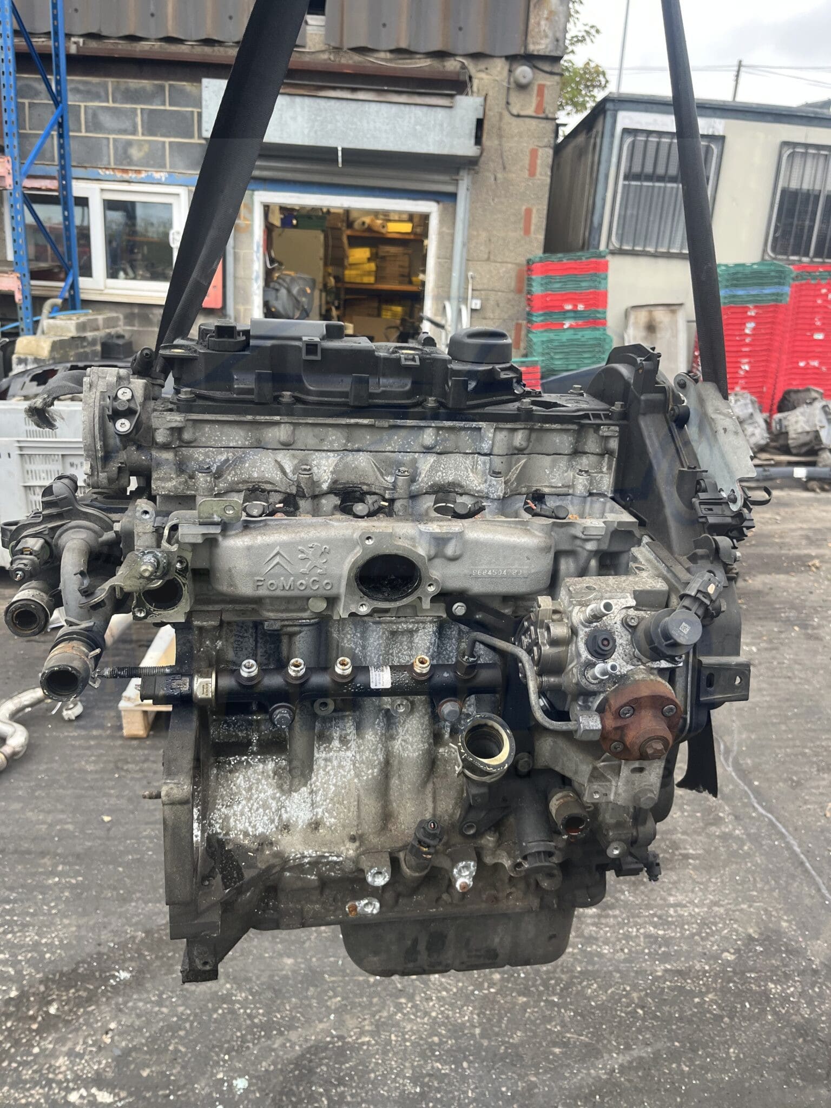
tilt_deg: -14.8
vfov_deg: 67.3
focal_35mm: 26
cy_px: 554
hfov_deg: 53.1
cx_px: 416
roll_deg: -2.7
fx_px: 832
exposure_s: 1/103
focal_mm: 5.1
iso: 125
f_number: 1.6
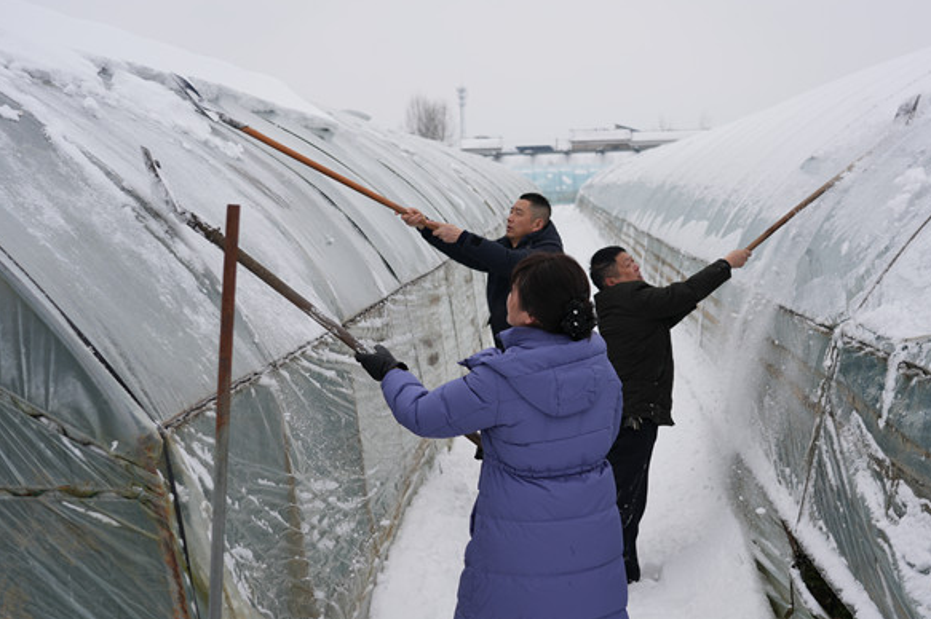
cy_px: 300
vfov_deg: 28.0
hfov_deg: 41.1
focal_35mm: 48
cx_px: 514
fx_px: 1241
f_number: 4
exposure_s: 1/1250
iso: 100
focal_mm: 40
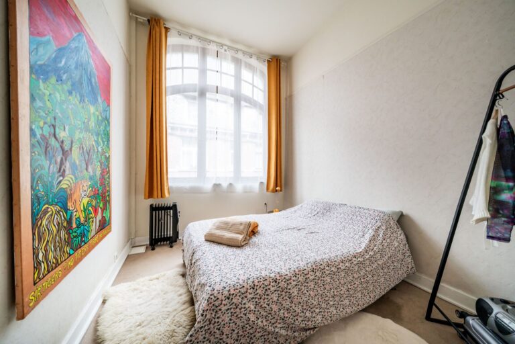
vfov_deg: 90.0
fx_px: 172
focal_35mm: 12
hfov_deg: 112.6
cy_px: 172
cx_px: 258
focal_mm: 12
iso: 500
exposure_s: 1/60
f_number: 7.1
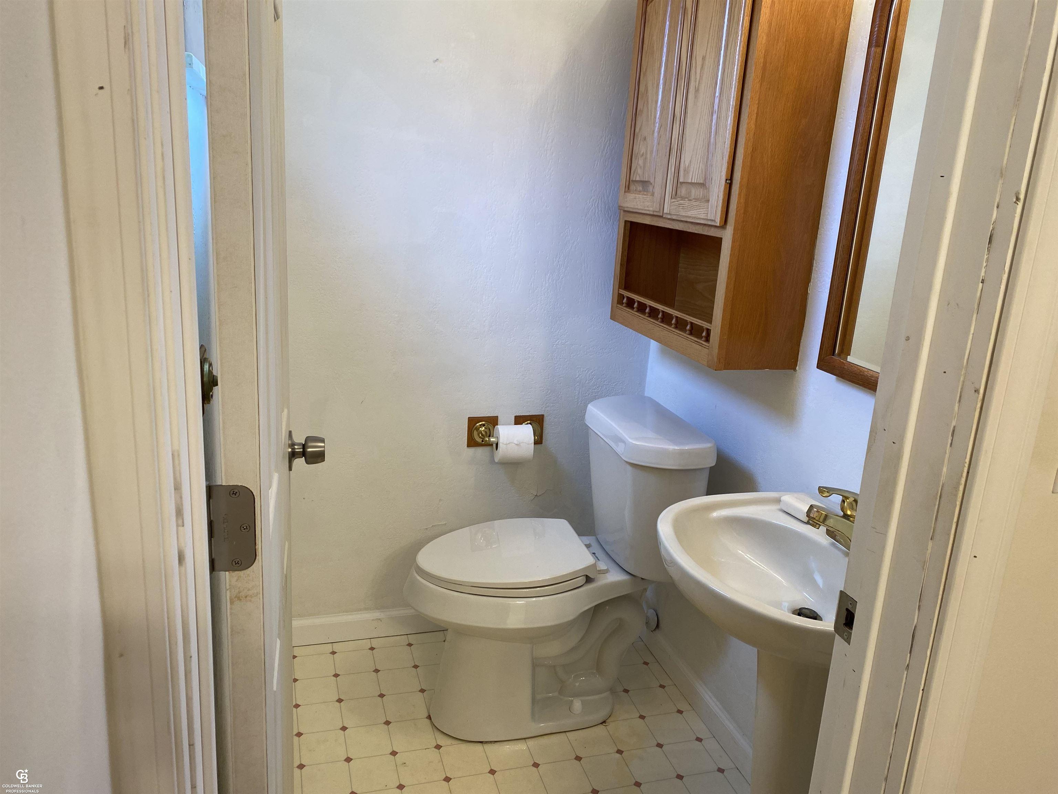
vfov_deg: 53.1
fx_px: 795
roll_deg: -4.1
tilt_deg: -16.8
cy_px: 397
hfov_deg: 67.3
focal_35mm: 26
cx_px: 529
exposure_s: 1/120
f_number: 1.8
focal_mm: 4.25
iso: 80
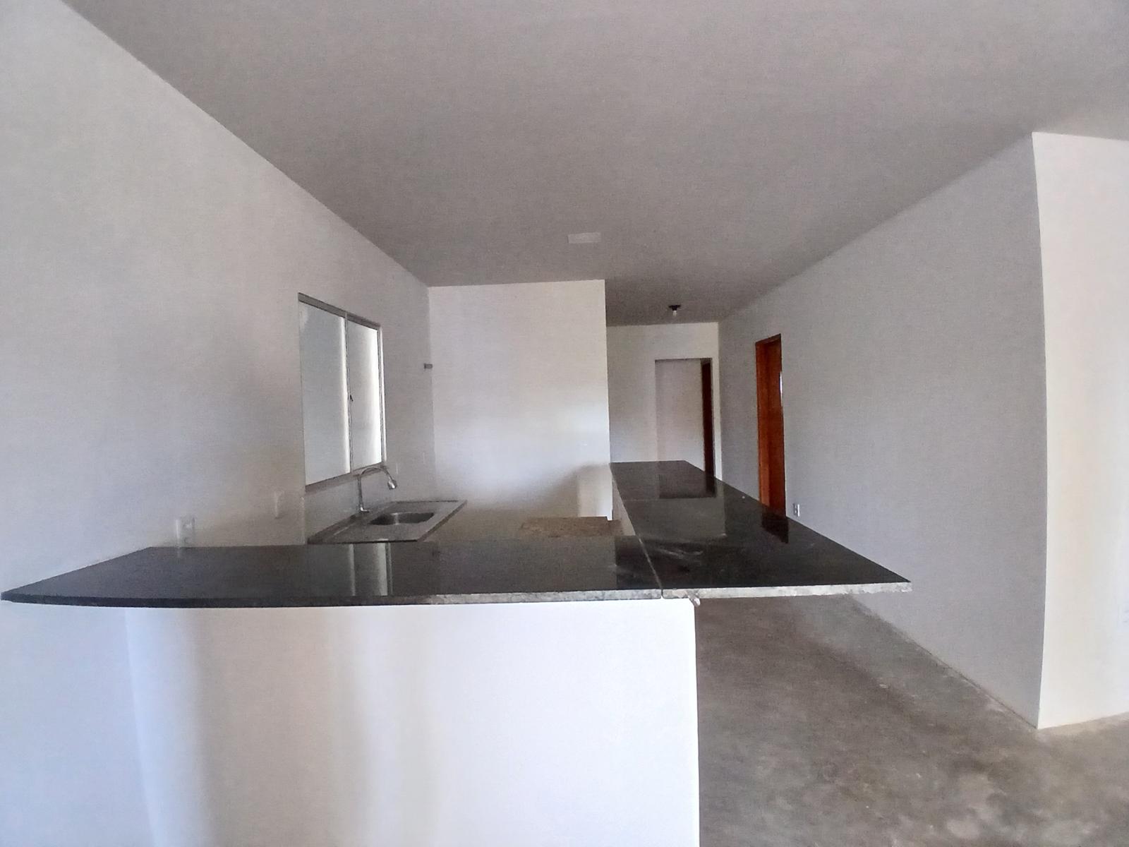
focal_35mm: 17
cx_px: 564
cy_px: 424
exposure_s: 1/25
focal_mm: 1.4
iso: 500
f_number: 2.2
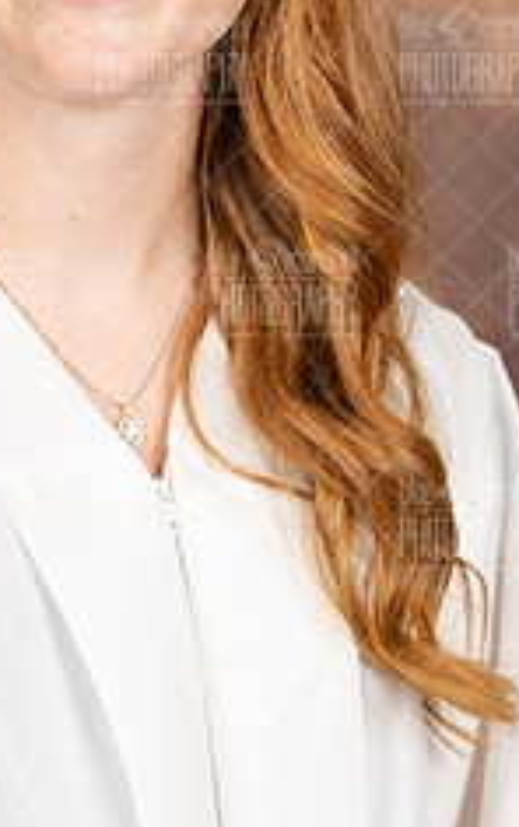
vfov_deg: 15.2
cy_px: 56
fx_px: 3070
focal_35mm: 136
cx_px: 84
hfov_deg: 9.6
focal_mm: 70
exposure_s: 1/160
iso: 64
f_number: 3.2
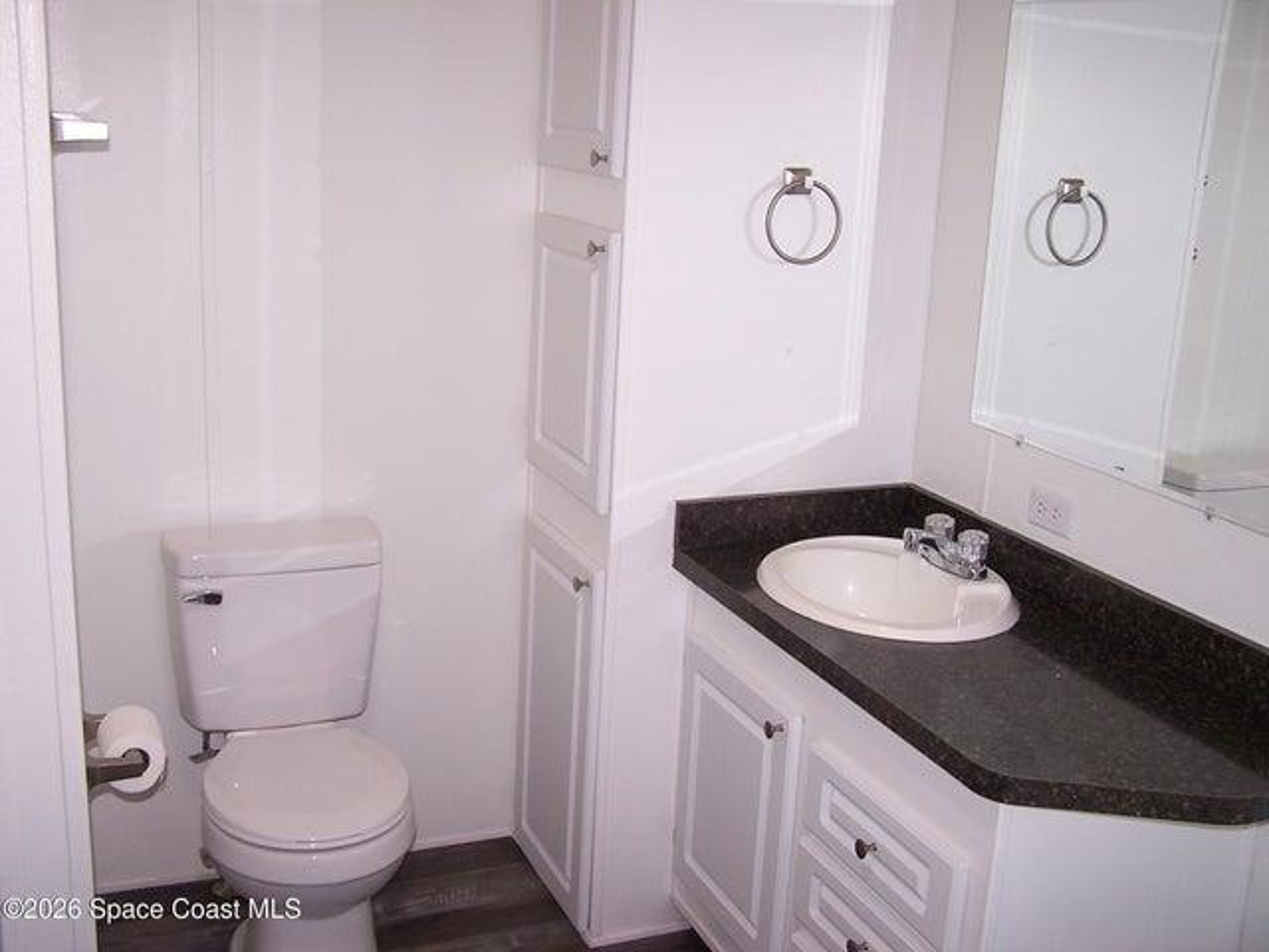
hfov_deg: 49.0
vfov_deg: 37.7
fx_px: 1393
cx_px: 634
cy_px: 476
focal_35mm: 38
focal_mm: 6.3
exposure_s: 1/60
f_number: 2.8
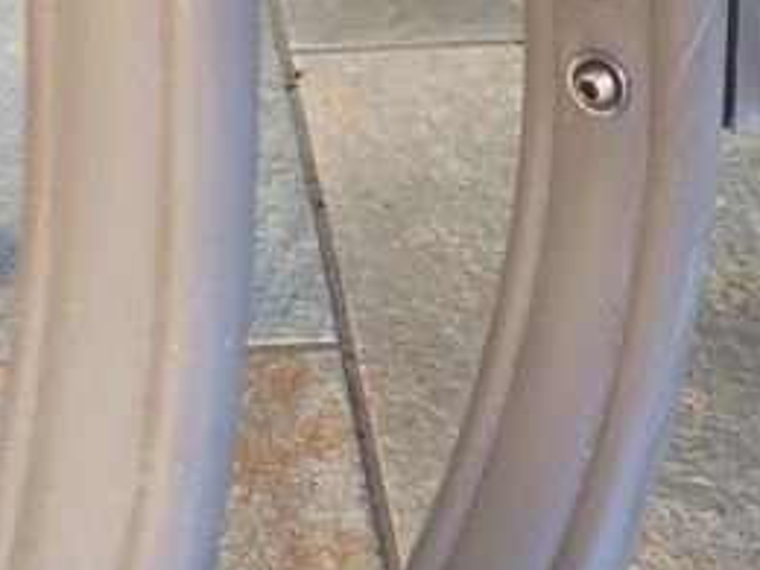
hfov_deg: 19.5
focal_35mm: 100
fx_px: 2196
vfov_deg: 14.2
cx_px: 167
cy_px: -172
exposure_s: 1/100
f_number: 1.8
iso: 64
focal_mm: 5.4
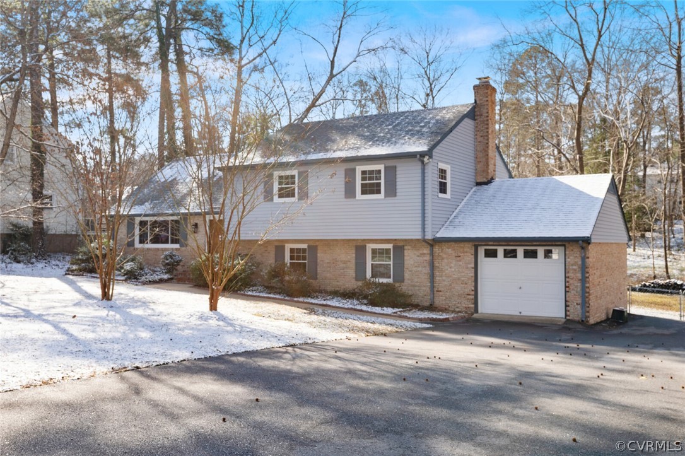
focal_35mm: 35
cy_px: 228
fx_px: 666
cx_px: 342
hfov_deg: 54.5
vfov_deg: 37.8
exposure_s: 1/50
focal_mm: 35
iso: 100
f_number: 8
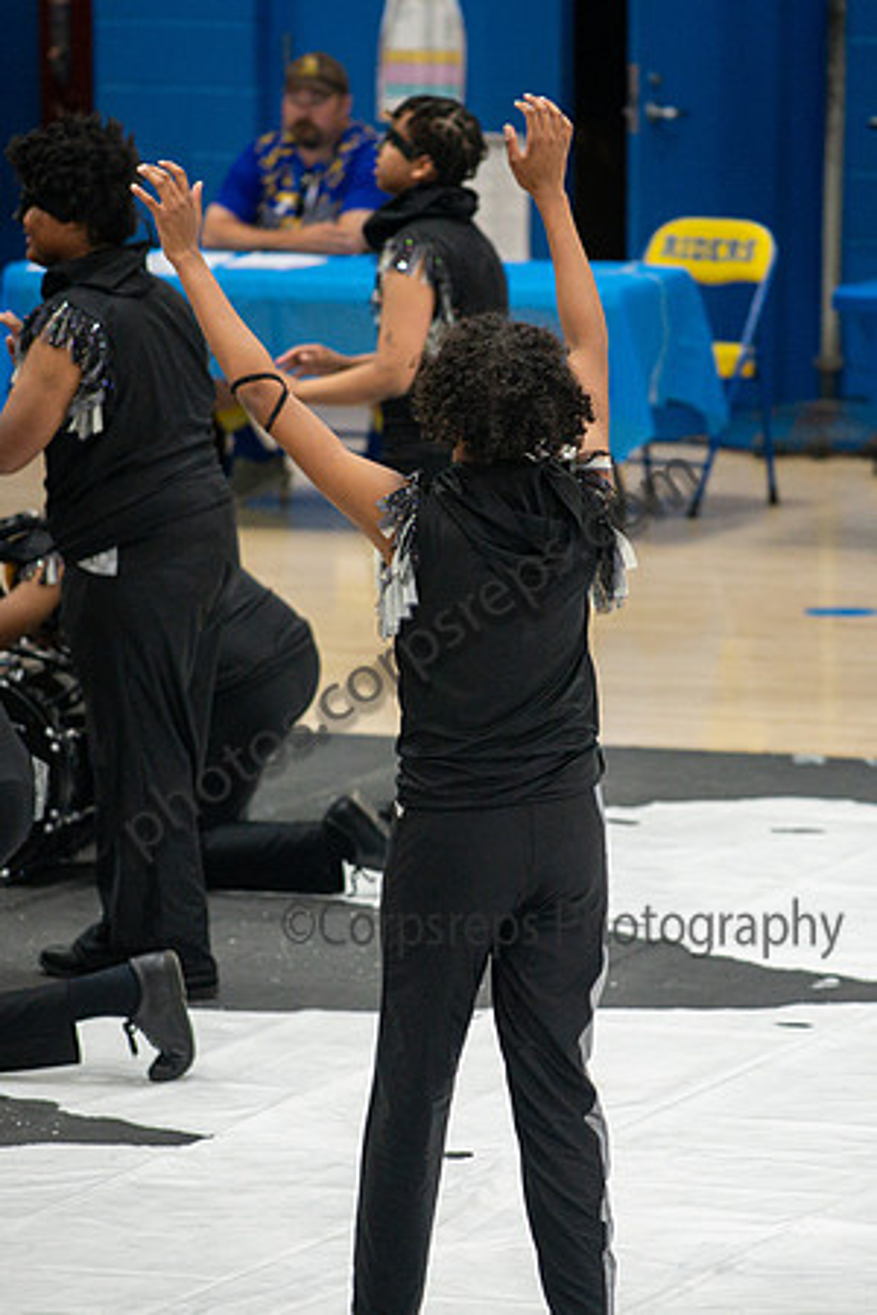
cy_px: 675
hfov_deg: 4.5
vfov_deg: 6.7
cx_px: 493
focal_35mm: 308
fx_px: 11247
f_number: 4
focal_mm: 200
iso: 4000
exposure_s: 1/500
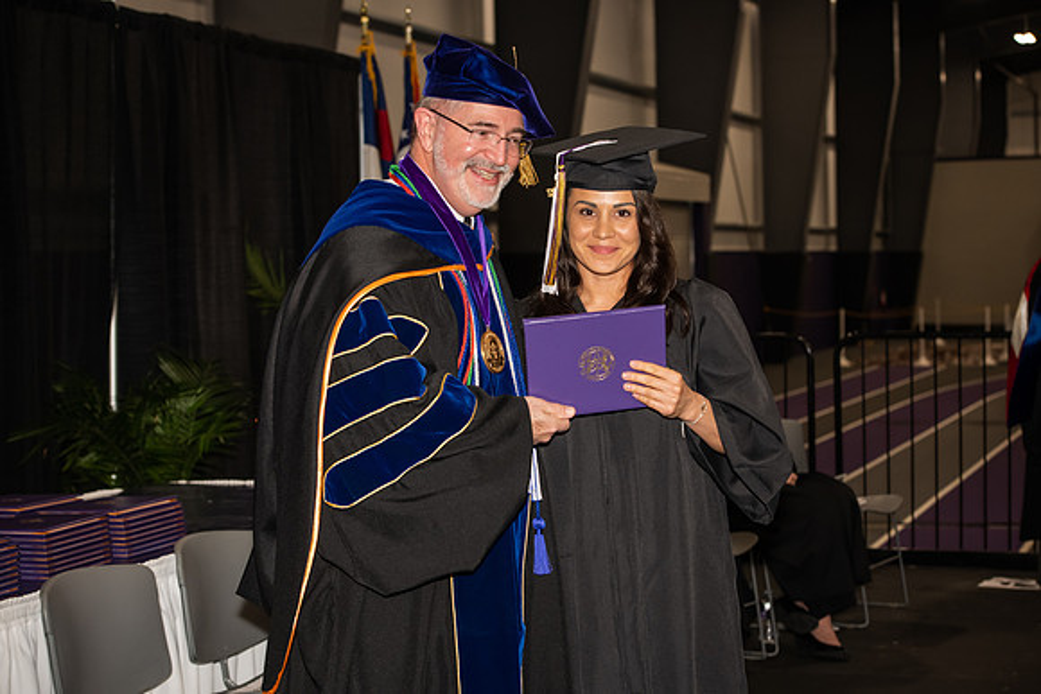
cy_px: 347
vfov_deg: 19.5
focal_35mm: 70
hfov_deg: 28.8
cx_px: 520
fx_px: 2025
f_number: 5.6
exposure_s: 1/200
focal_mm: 70
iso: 1000
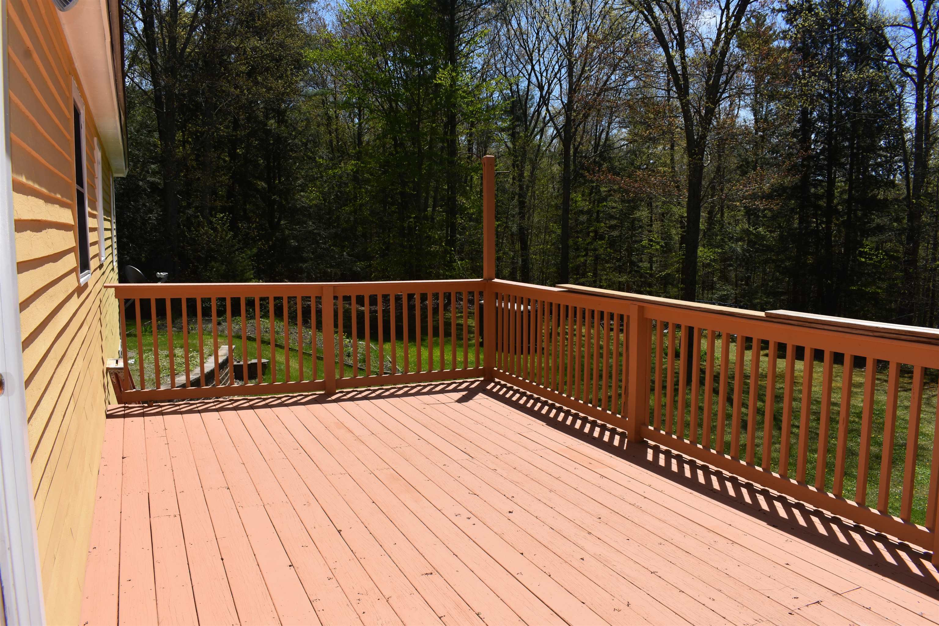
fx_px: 704
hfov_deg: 67.4
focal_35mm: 27
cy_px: 313
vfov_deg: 47.9
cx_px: 470
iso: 100
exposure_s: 1/250
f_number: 10
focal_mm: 18
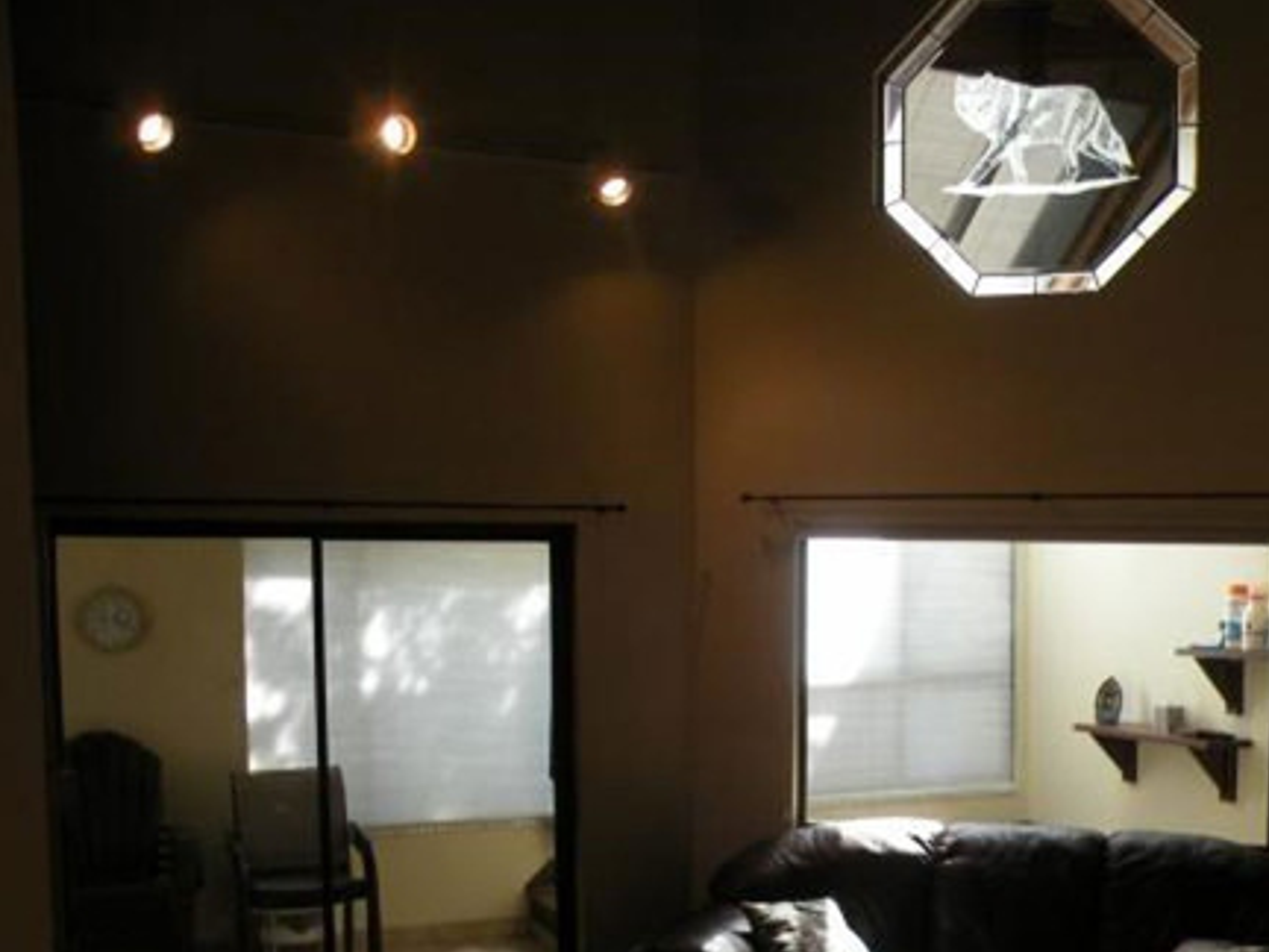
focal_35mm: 40
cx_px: 864
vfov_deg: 35.3
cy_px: 699
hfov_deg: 45.9
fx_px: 1466
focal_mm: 4.7
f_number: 2.8
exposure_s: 1/54.5
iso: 140
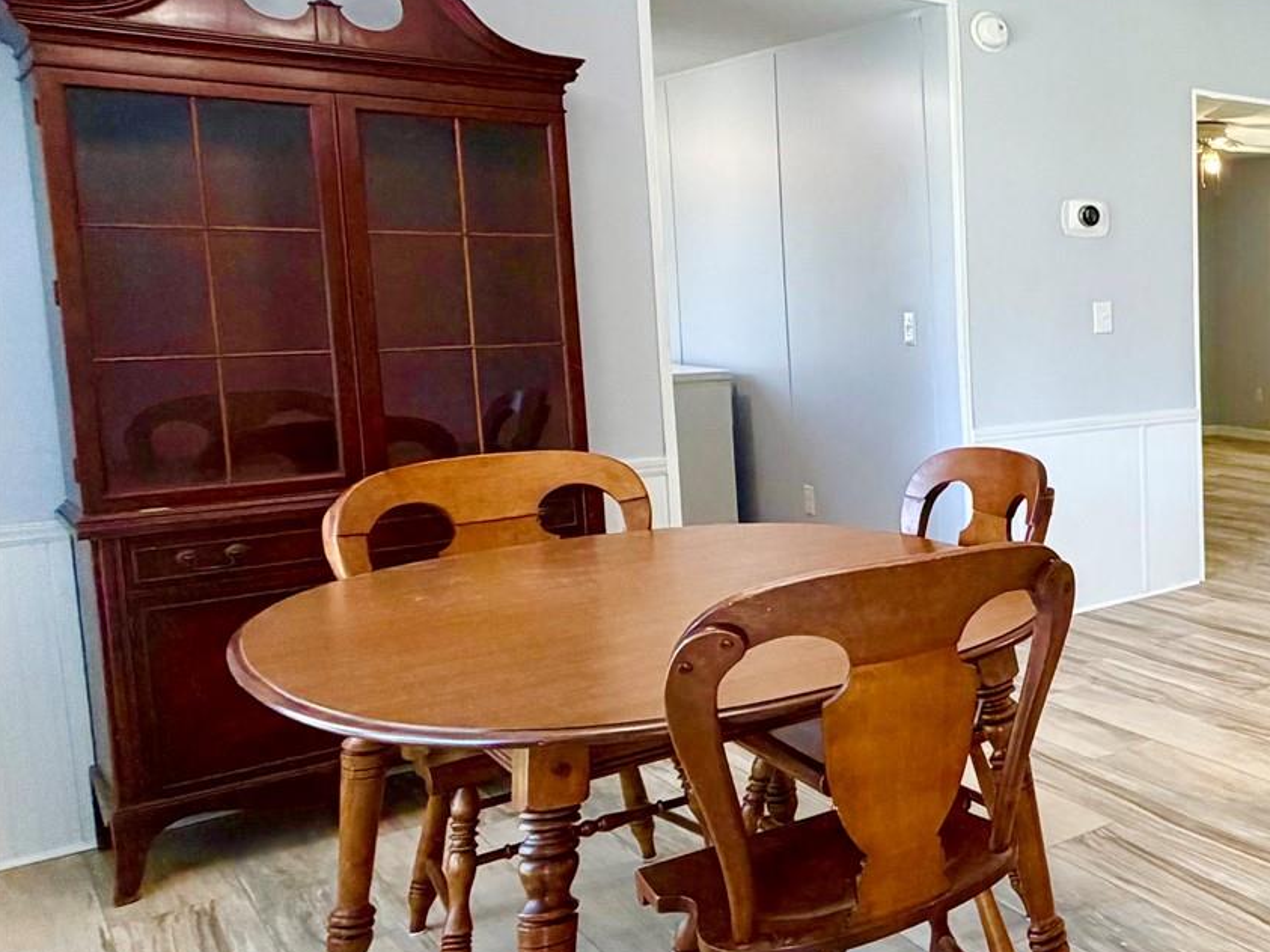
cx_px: 1537
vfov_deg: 41.6
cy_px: 395
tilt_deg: -5.4
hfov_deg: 38.9
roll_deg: -0.1
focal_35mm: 34
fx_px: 1247
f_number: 2.2
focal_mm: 2.22
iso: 160
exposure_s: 1/120
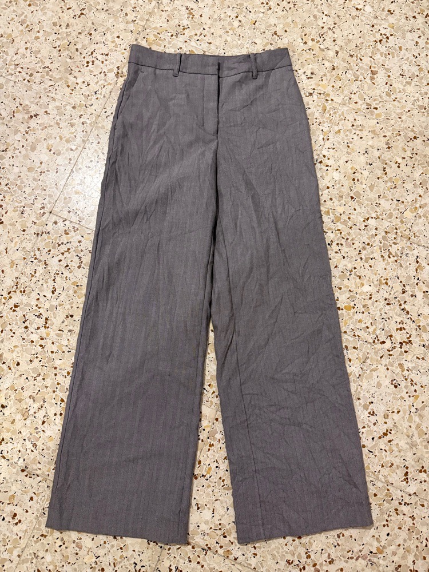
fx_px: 397
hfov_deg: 56.8
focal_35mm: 24
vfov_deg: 71.6
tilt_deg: -81.0
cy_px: 286
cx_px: 214
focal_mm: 6.76
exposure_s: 1/60
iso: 800
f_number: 1.78
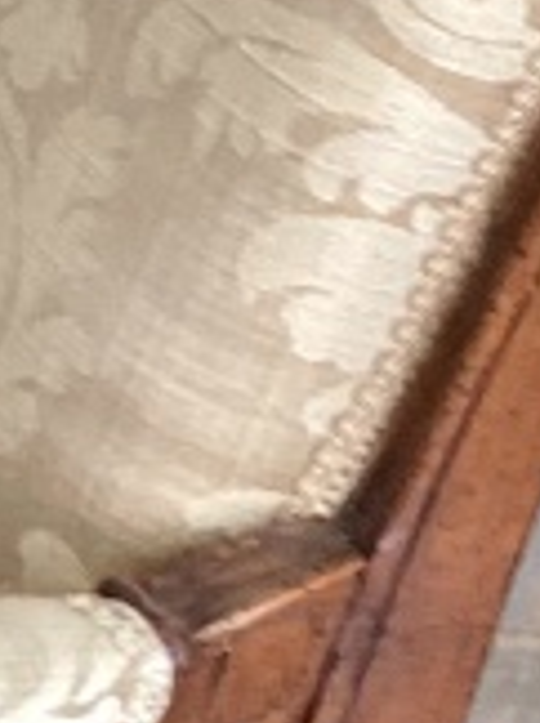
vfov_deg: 8.5
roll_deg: -0.2
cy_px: 1040
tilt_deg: -39.5
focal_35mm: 230
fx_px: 4797
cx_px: -611
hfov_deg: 6.2
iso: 100
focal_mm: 3.3
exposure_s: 1/50
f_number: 2.4
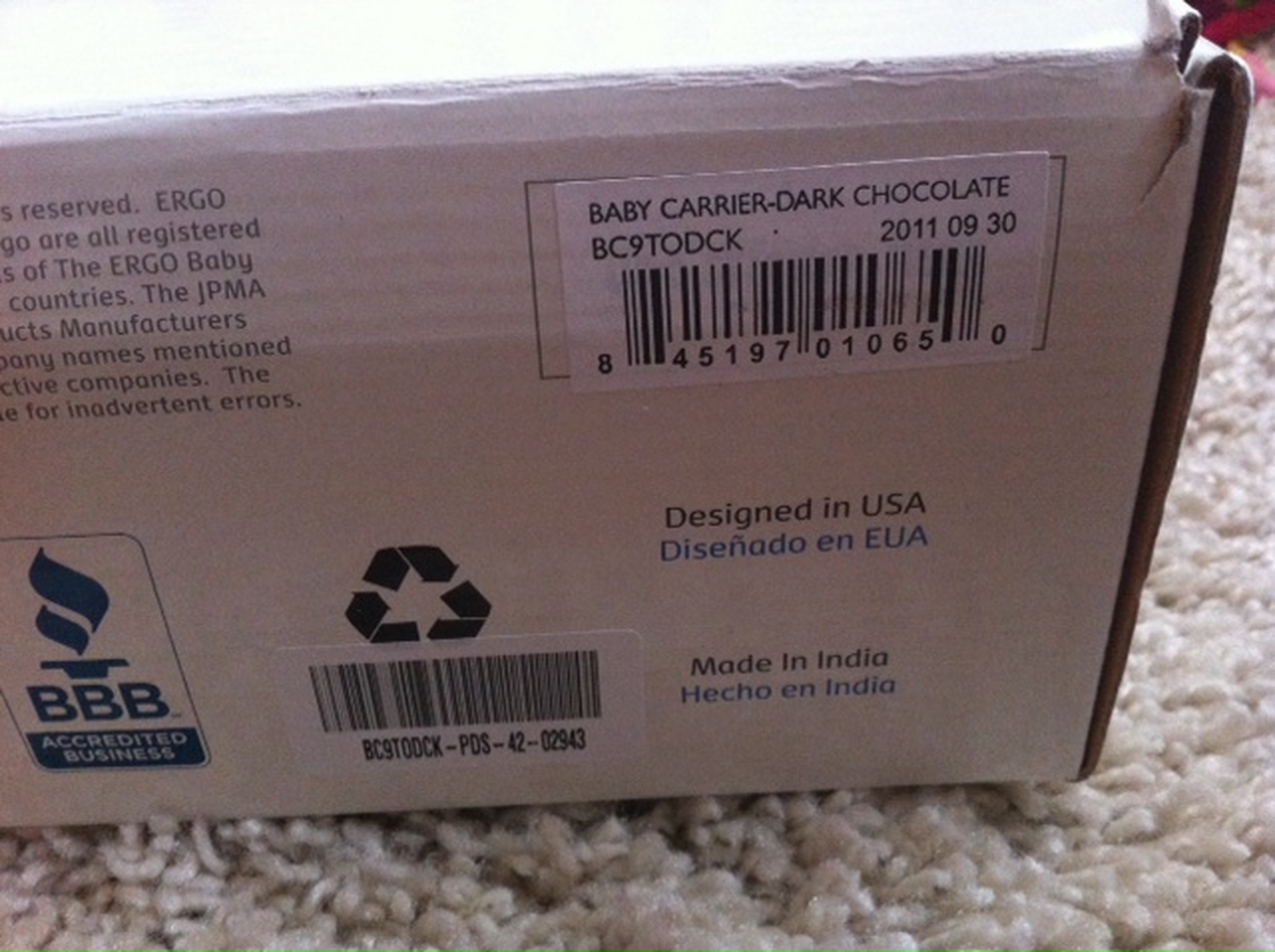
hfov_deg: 52.7
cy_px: 476
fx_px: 1287
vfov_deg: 40.6
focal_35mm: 35
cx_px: 638
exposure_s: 1/15
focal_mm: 3.85
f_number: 2.8
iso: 400
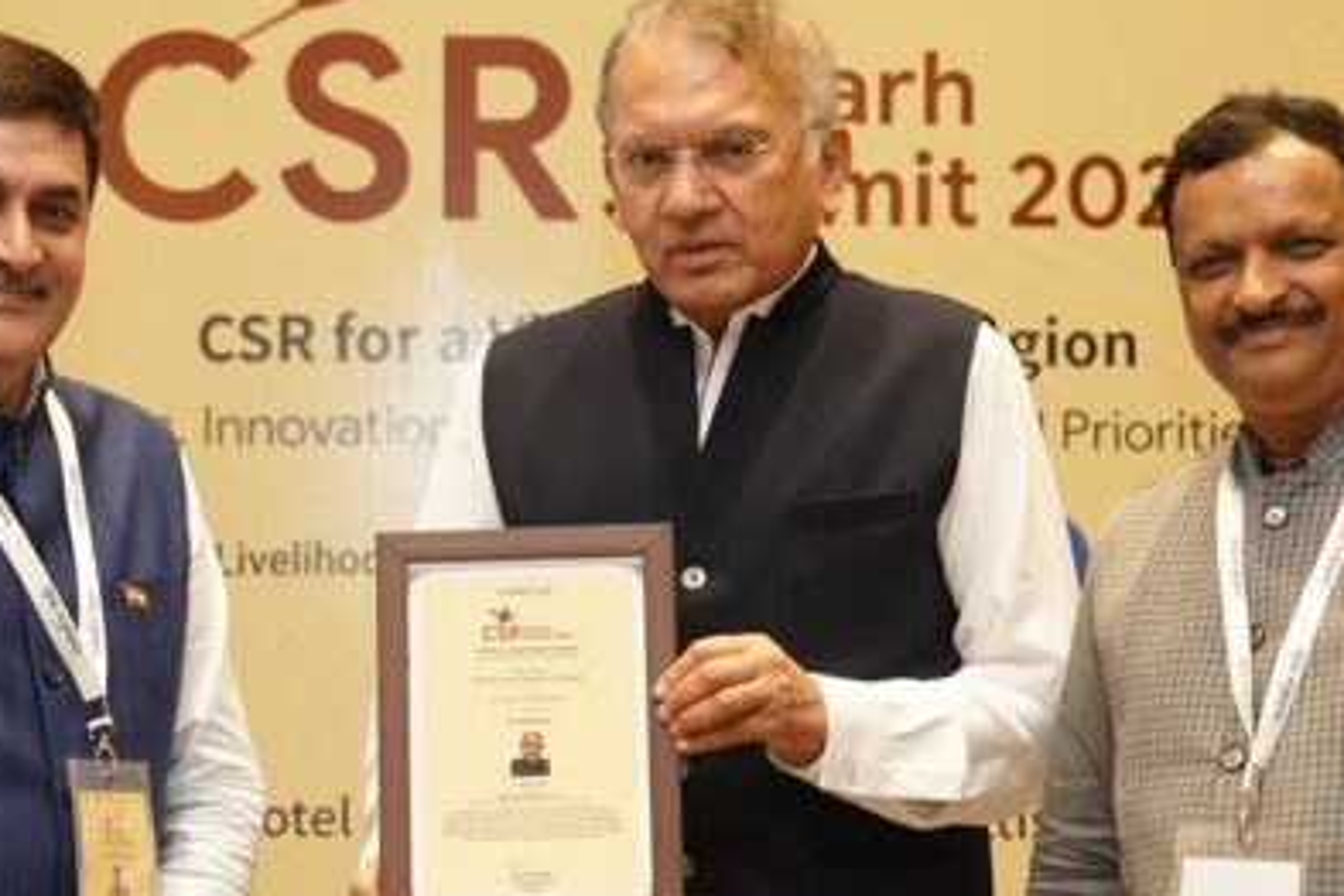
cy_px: 477
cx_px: 578
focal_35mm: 133
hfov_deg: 15.4
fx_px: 4965
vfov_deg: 10.3
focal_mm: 51
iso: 1600
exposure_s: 1/200
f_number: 4.5
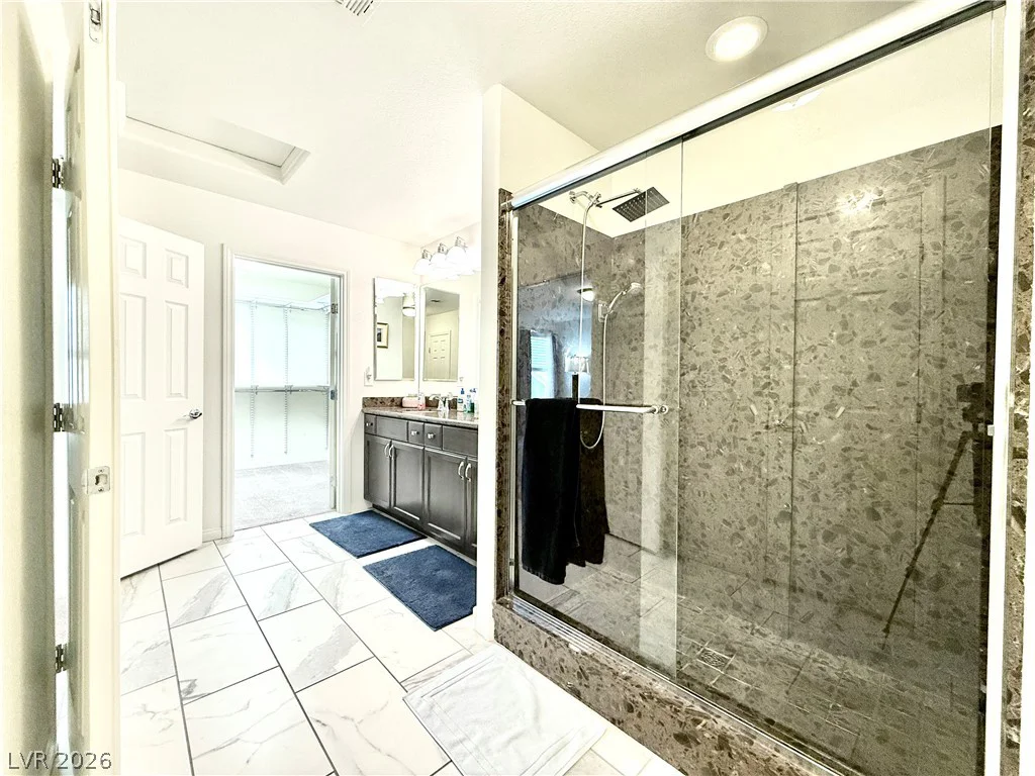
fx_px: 419
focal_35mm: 14
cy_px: 388
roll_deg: -0.9
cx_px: 518
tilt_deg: -0.6
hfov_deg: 102.1
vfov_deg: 85.7
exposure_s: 1/120
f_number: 2.2
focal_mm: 2.22
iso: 250
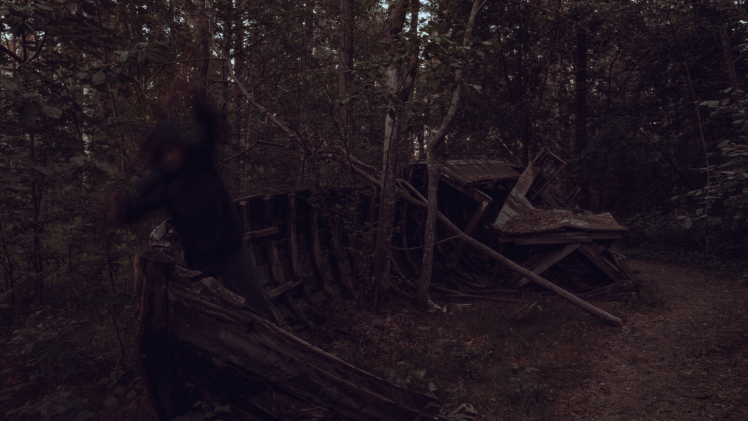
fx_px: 615
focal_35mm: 31
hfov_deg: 62.6
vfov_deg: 37.7
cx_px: 369
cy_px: 233
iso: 50
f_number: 16
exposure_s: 5
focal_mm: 29
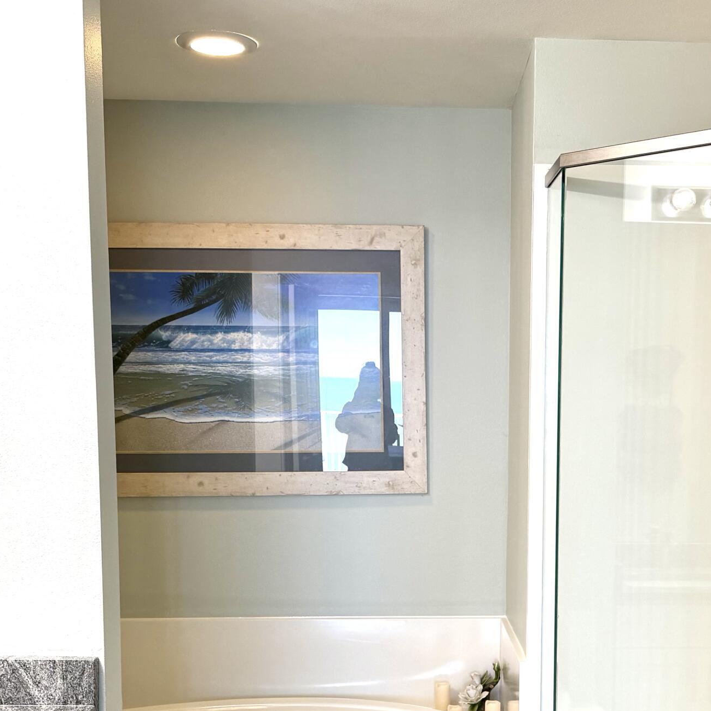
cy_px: 536
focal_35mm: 49
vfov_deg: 33.9
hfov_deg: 34.4
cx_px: 456
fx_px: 1139
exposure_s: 1/120
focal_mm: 6.76
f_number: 1.78
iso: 100
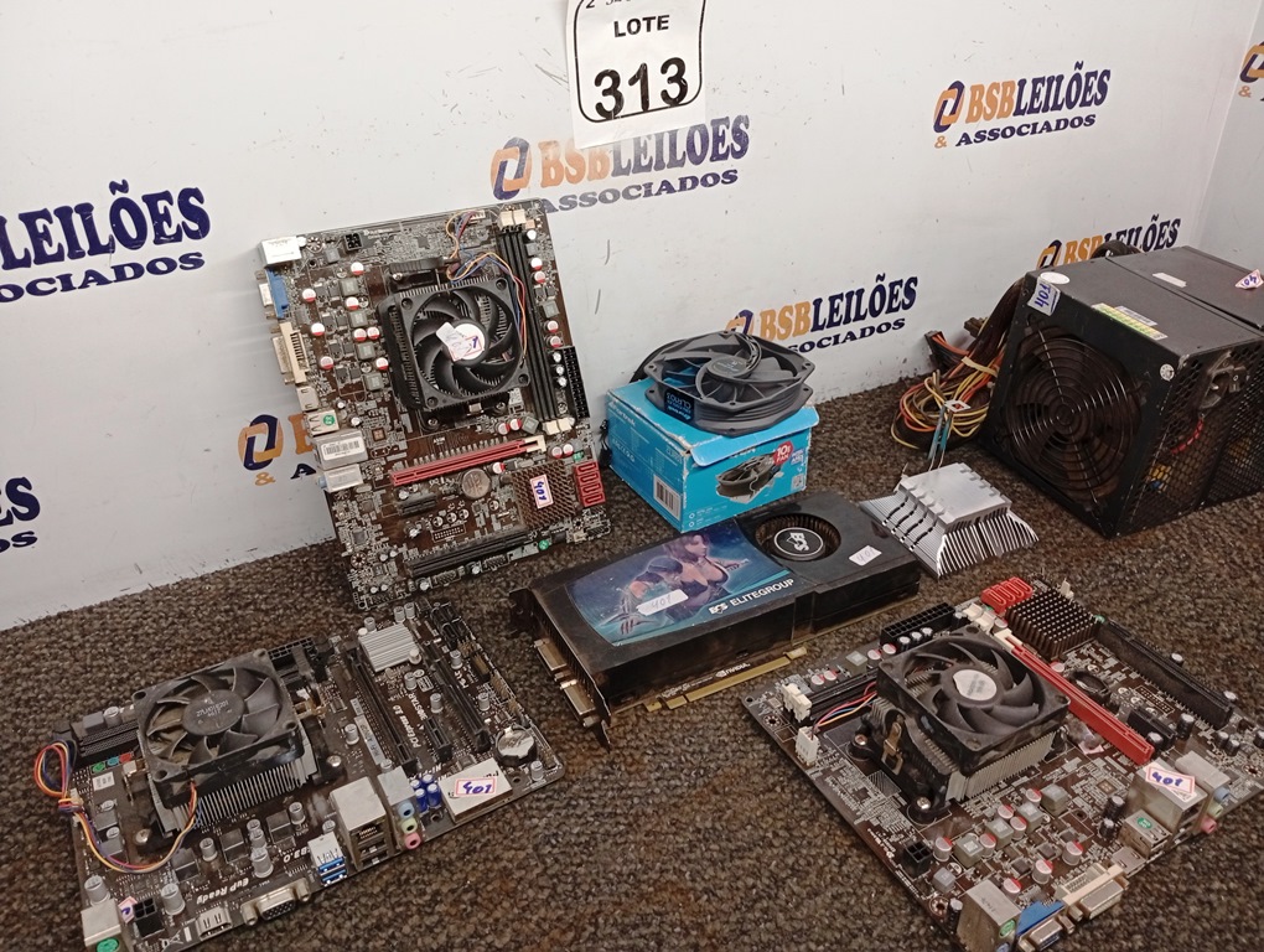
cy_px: 476
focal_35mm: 27
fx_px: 987
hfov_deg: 65.2
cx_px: 632
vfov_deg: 51.5
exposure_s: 1/30
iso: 360
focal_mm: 3.98
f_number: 1.8
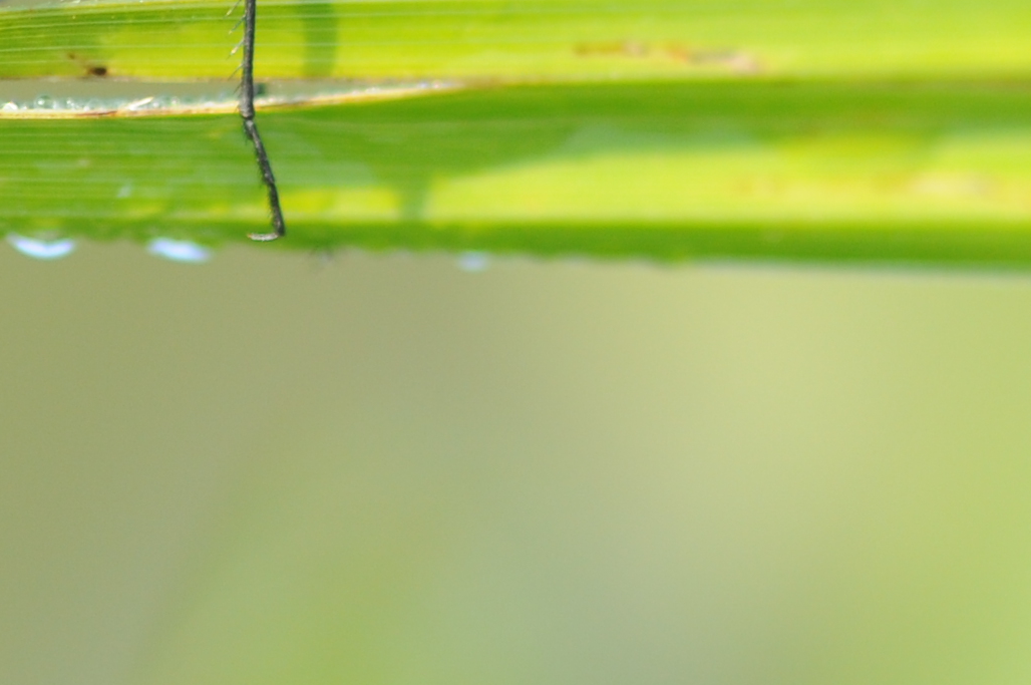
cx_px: 507
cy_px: -721
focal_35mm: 657
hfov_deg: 3.1
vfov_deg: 2.1
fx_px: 18797
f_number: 3.5
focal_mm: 105
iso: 200
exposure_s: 1/500
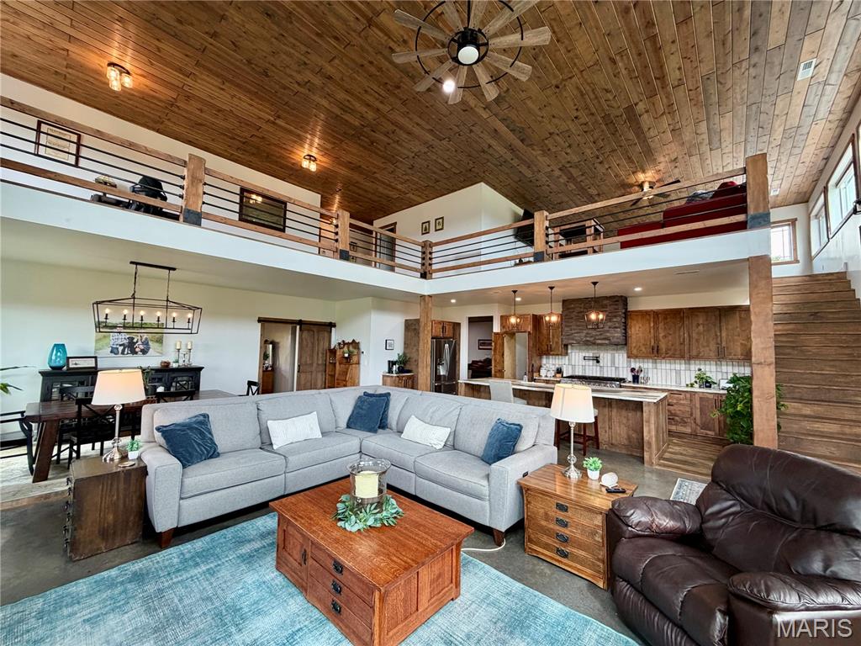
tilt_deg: +3.4
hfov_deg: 102.1
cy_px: 323
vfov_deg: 85.7
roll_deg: -1.8
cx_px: 430
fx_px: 348
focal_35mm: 14
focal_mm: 2.22
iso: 160
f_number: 2.2
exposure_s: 1/120
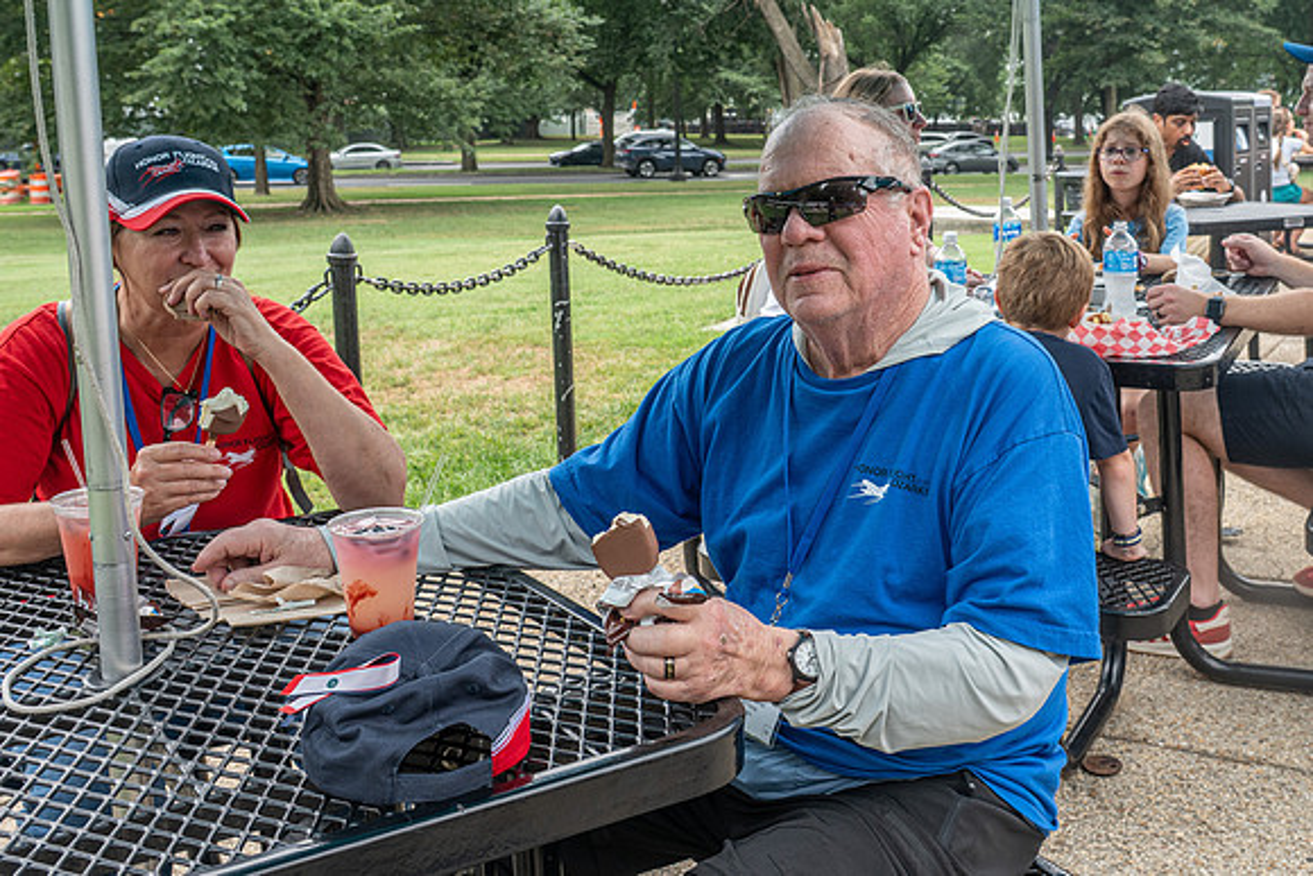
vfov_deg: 31.6
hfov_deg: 46.0
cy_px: 334
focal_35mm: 42
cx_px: 747
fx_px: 1541
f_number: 7.1
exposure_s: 1/125
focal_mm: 34
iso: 400
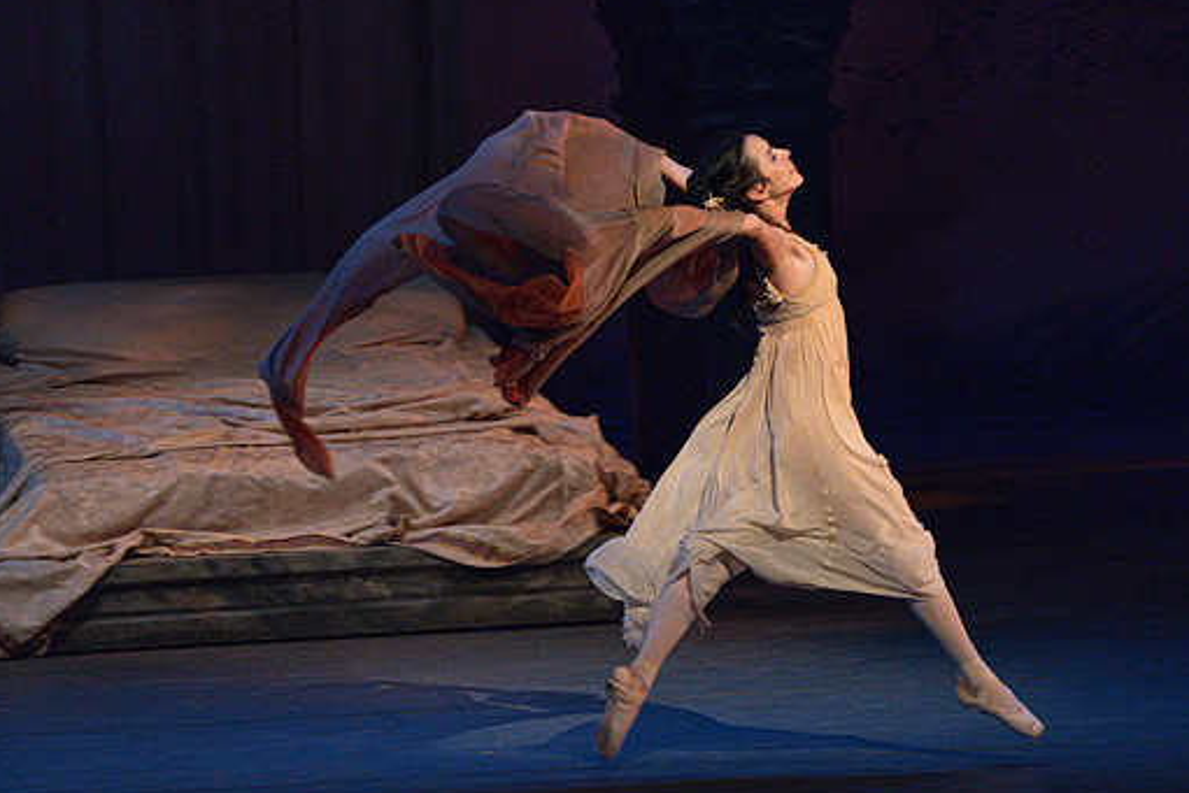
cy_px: 401
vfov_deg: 3.0
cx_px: 554
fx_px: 14998
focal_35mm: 454
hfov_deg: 4.5
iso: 6400
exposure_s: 1/320
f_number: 6.3
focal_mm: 400
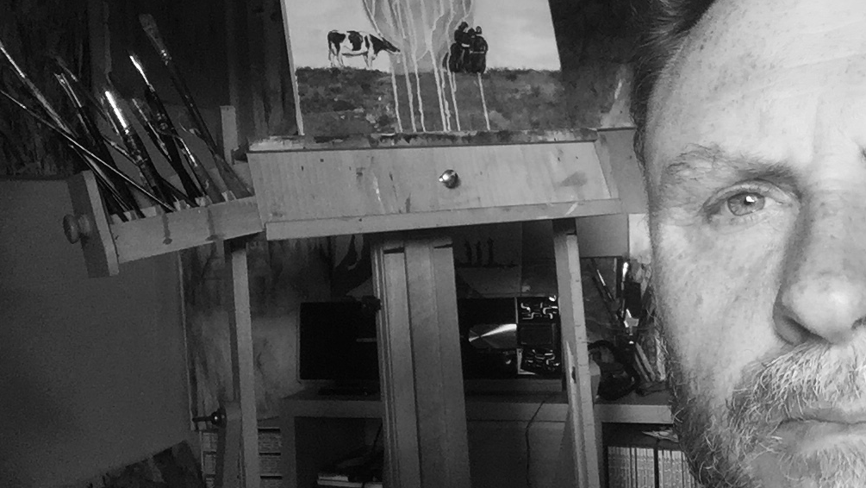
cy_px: 219
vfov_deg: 27.7
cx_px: 490
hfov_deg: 47.2
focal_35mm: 43
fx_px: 988
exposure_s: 1/100
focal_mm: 2.65
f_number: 2.2
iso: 40
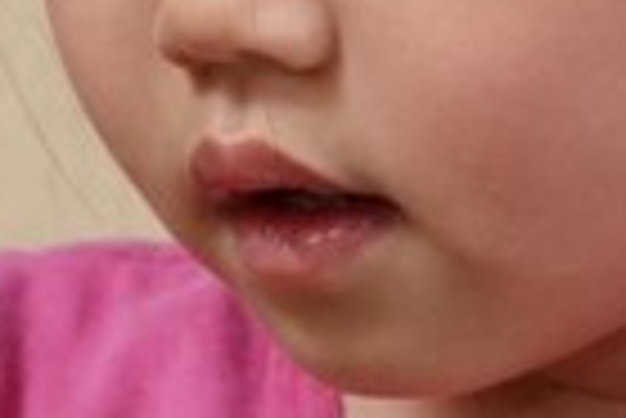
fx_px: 8999
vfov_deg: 2.7
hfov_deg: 4.0
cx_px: 581
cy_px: 196
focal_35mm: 517
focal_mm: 60
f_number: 5.6
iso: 1600
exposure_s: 1/60
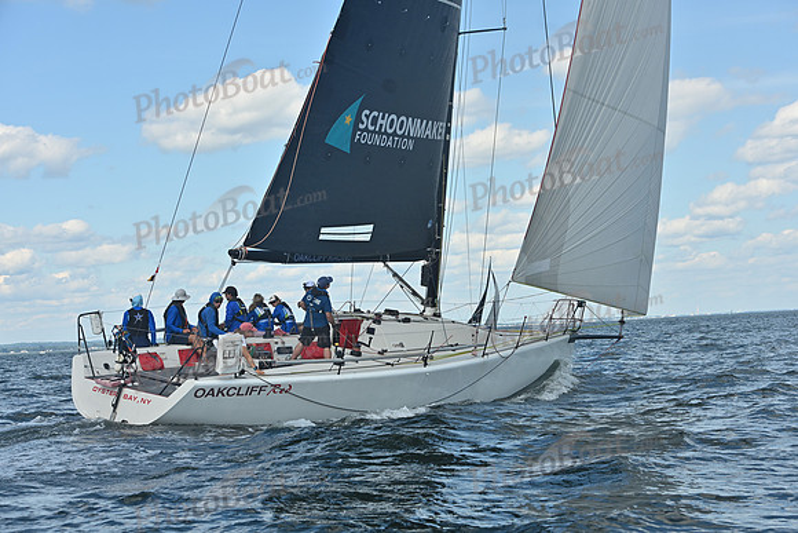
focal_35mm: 70
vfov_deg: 19.5
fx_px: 1552
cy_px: 266
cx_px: 399
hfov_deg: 28.8
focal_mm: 70
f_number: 9
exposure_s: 1/1000
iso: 250
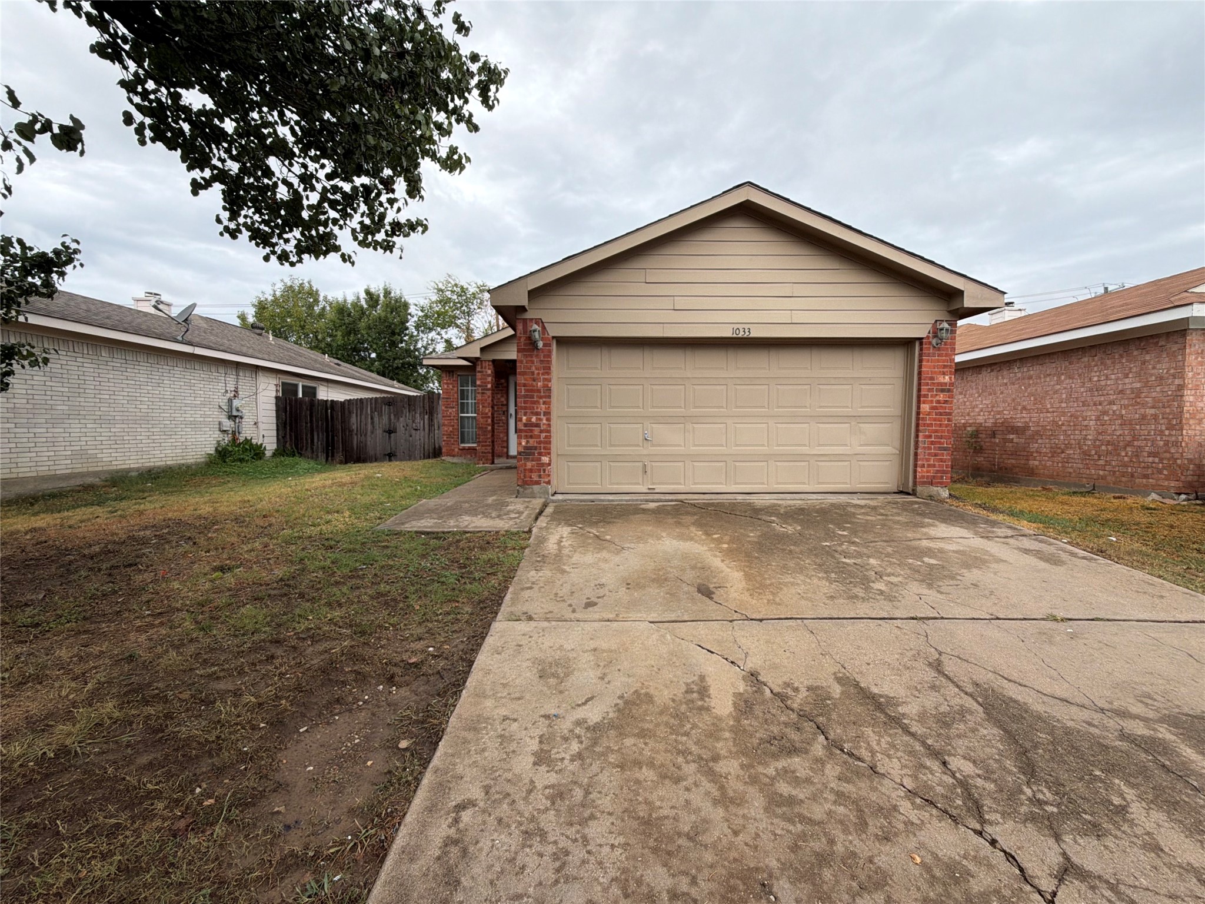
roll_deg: -0.5
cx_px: 602
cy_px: 452
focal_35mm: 14
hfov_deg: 102.1
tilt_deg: -2.8
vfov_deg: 85.7
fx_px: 487
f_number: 2.2
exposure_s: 1/770
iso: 40
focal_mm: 2.22
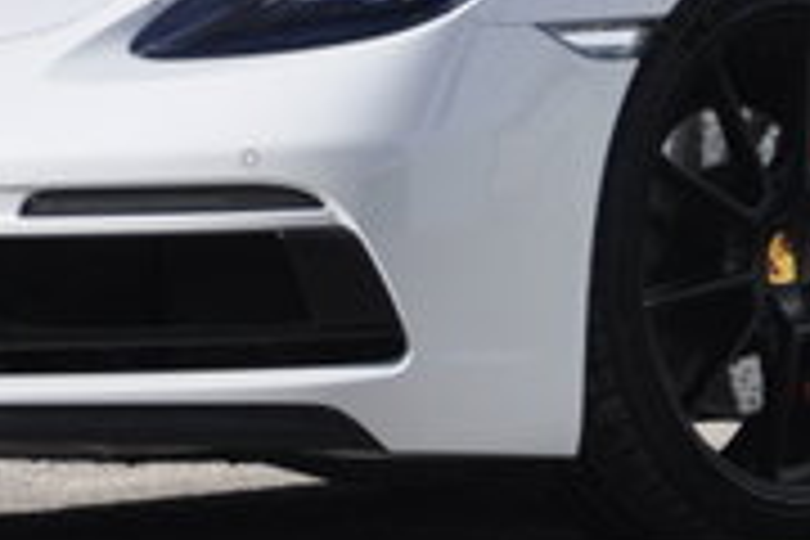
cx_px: 680
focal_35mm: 798
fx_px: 17956
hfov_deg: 2.6
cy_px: 126
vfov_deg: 1.7
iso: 500
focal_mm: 125
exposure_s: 1/800
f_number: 7.1
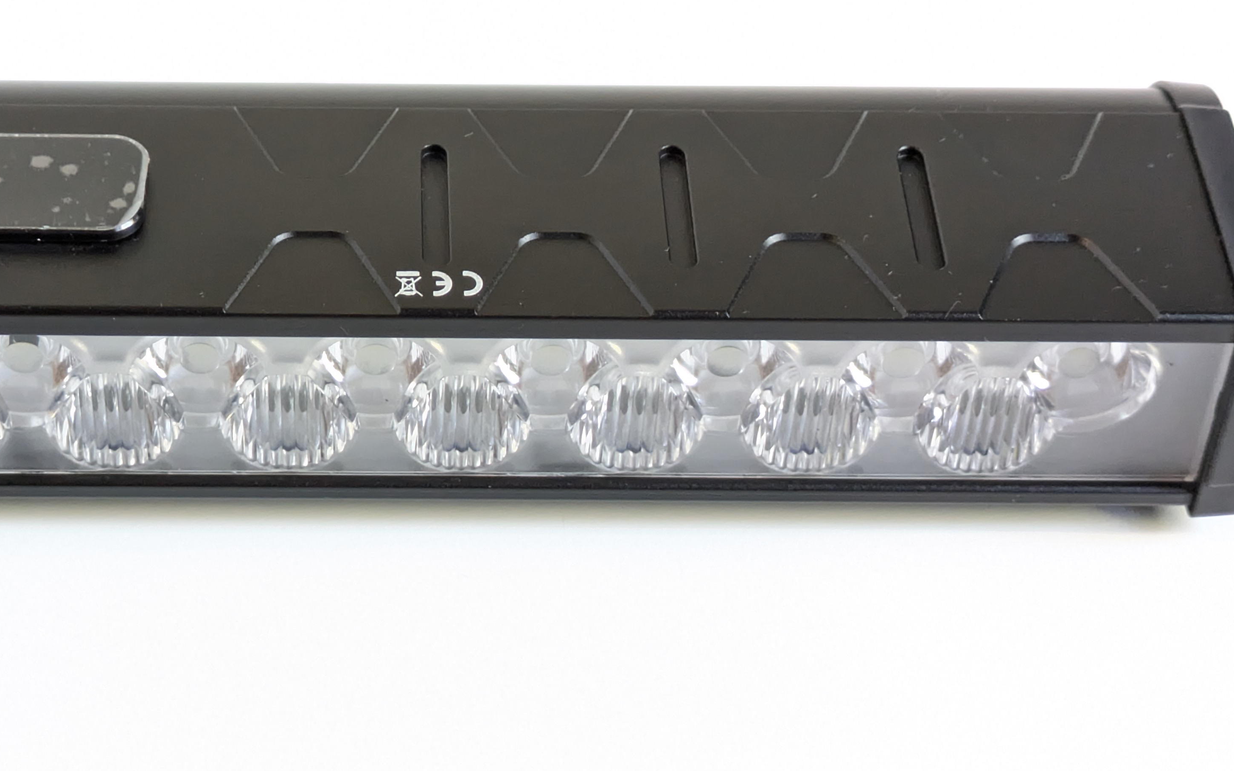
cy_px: 382
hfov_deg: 23.9
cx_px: 357
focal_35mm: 86
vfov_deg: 15.2
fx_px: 2892
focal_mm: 5.43
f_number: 1.89
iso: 820
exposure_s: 1/50
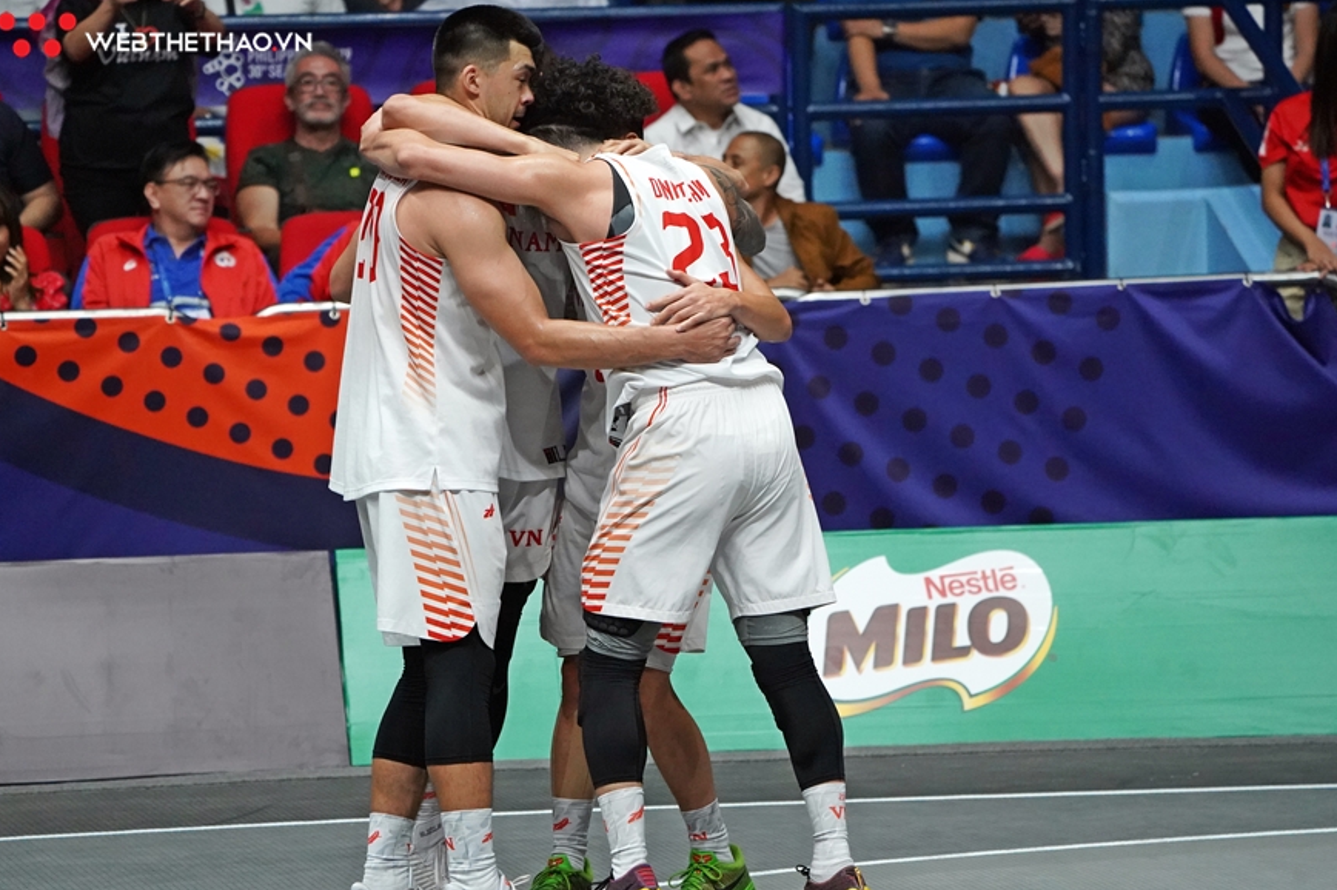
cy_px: 433
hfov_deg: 8.2
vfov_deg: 5.5
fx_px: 9281
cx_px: 645
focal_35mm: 250
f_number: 5.6
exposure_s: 1/1000
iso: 10000
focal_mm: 241
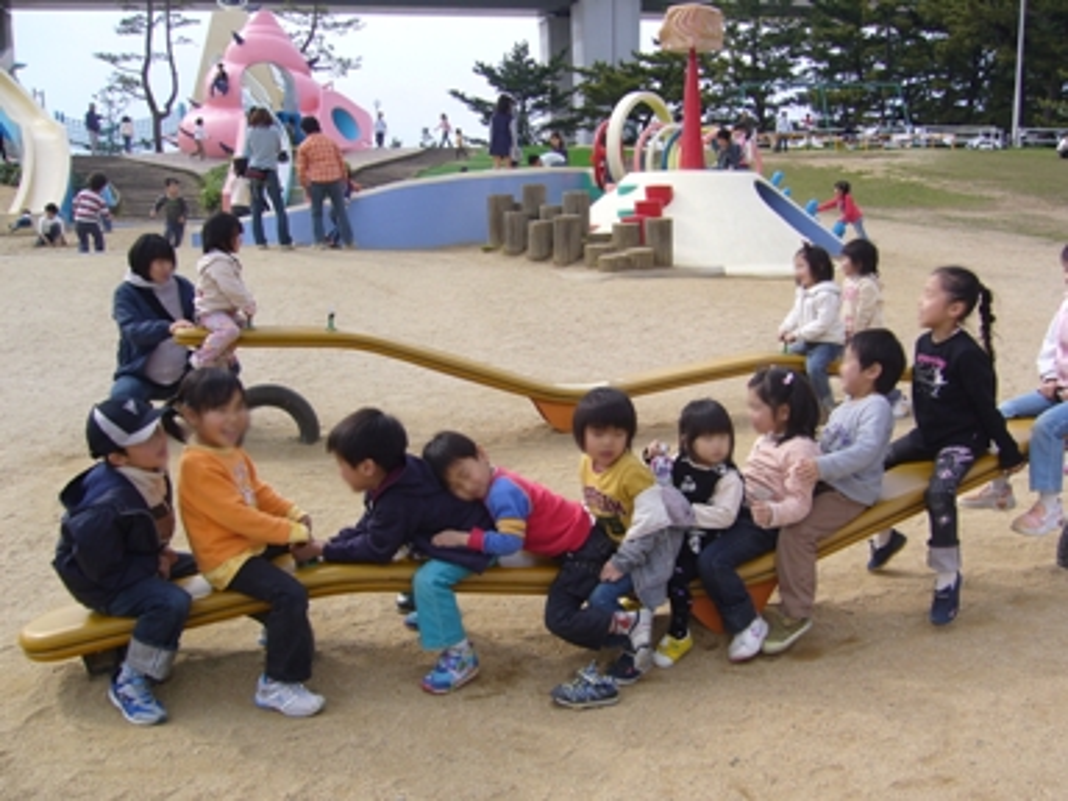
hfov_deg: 52.6
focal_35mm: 35
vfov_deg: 40.7
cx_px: 534
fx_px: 1080
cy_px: 400
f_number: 5.6
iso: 80
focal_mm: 5.8
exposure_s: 1/160
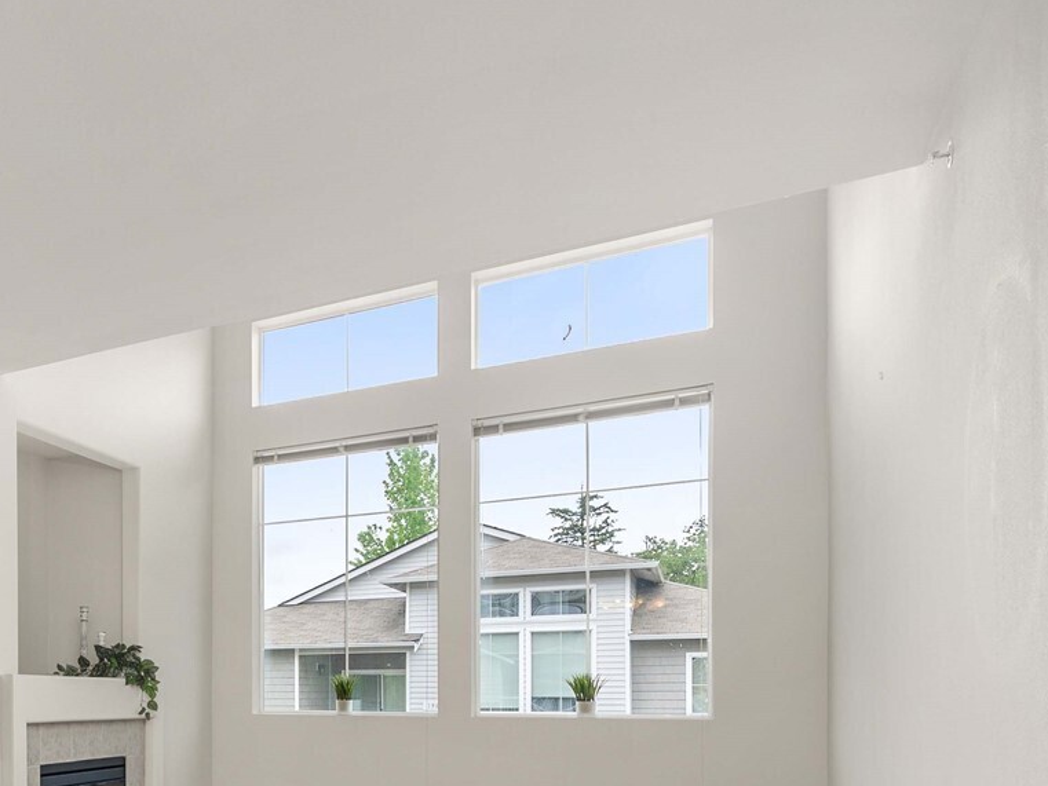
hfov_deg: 49.5
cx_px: 10
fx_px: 908
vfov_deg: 42.8
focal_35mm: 30
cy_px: 709
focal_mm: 14
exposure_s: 1/30
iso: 1000
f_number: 7.1
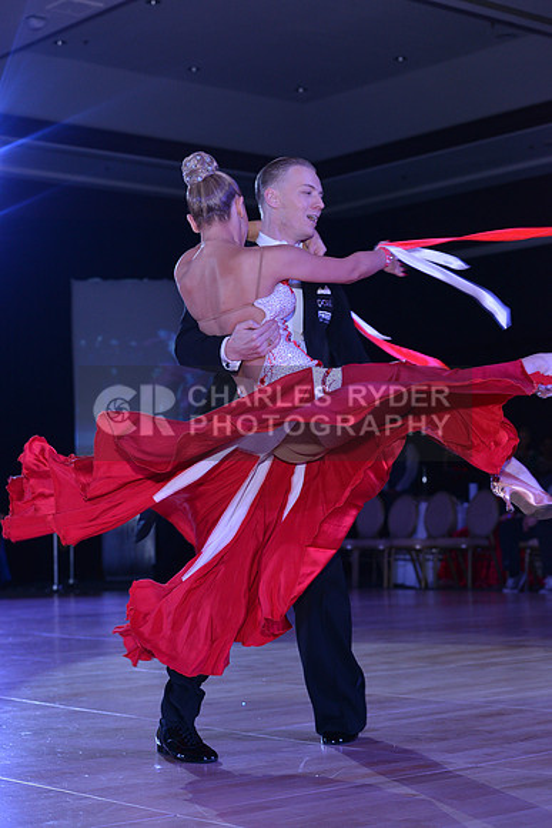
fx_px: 2298
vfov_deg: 20.4
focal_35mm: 100
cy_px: 414
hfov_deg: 13.7
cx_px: 276
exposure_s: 1/250
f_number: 5
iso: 1250
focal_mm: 100
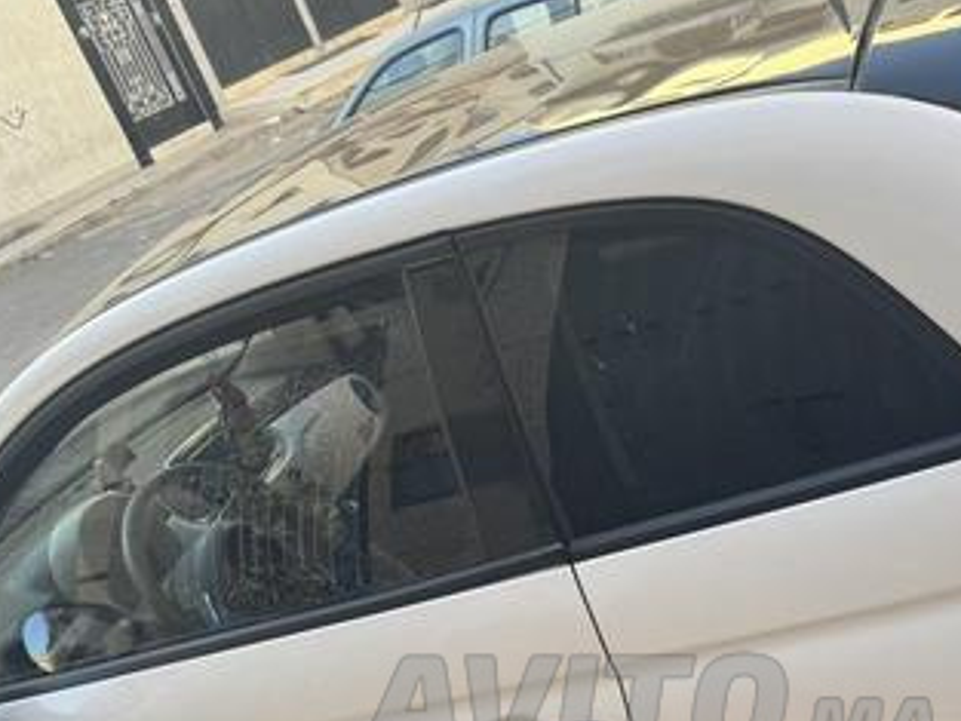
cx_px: 648
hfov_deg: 38.4
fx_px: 1361
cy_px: 703
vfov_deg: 28.1
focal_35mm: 49
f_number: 1.78
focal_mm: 6.76
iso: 80
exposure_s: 1/282
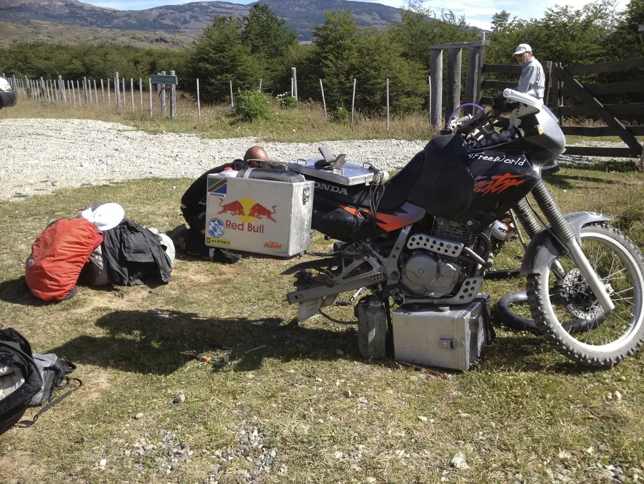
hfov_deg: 52.6
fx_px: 651
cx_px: 322
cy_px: 242
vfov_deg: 40.7
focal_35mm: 35
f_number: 2.4
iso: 50
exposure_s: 1/1227
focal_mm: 4.28
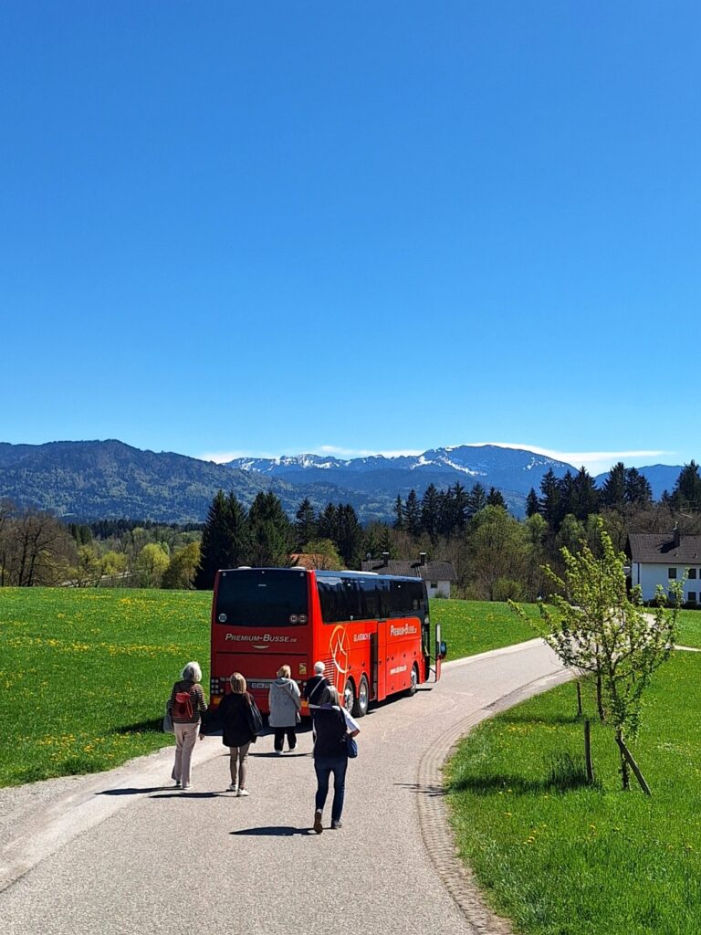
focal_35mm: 23
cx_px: 350
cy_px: 468
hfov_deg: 58.9
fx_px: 621
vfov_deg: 73.9
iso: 40
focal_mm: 5.54
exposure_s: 1/3333
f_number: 1.8
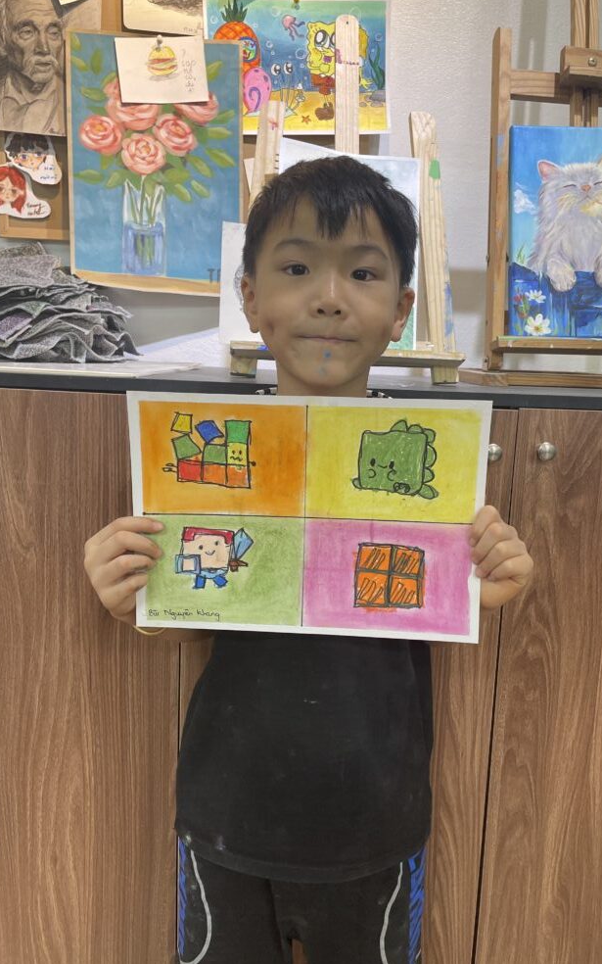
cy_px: 487
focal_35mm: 28
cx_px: 342
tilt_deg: -10.3
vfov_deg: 66.5
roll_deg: -2.3
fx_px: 735
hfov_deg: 44.4
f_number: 1.6
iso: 80
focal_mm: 4.2
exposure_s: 1/100
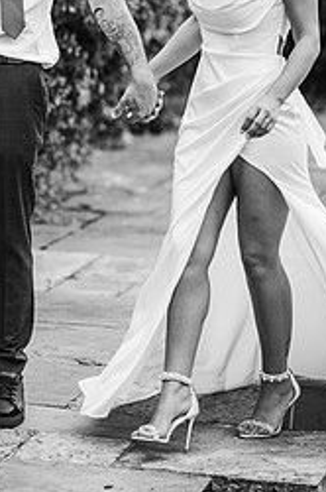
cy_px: 100
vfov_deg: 13.4
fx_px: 2084
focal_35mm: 153
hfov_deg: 8.9
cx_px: 97
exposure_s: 1/1000
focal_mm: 85
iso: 100
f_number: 1.8
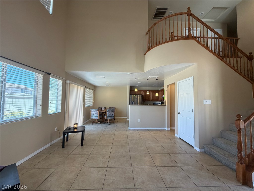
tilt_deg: +1.9
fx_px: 103
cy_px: 96
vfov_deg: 85.7
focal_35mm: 14
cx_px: 127
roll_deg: -0.2
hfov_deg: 102.1
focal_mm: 2.22
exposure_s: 1/120
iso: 160
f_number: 2.2
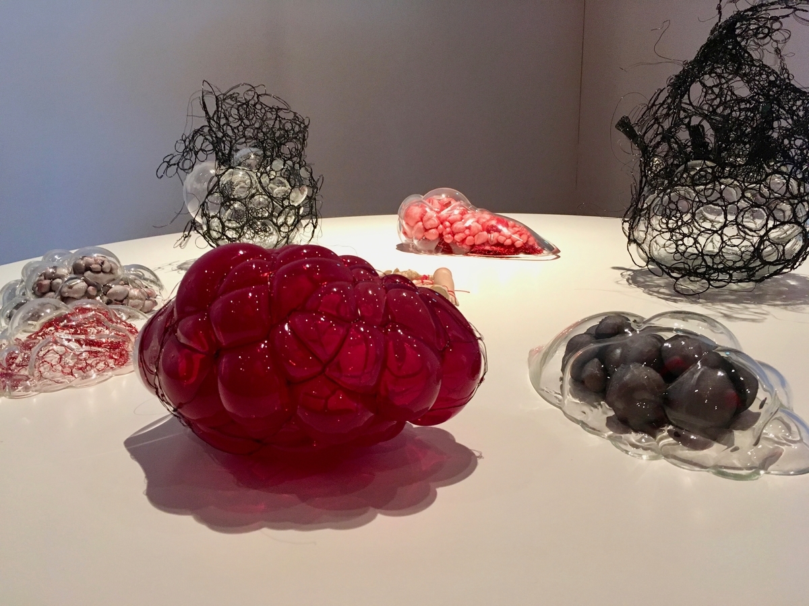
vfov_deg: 48.2
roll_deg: +0.6
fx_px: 678
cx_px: 404
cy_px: 303
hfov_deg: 61.7
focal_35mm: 29
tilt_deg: -15.8
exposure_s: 1/30
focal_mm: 4.15
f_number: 2.2
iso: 125
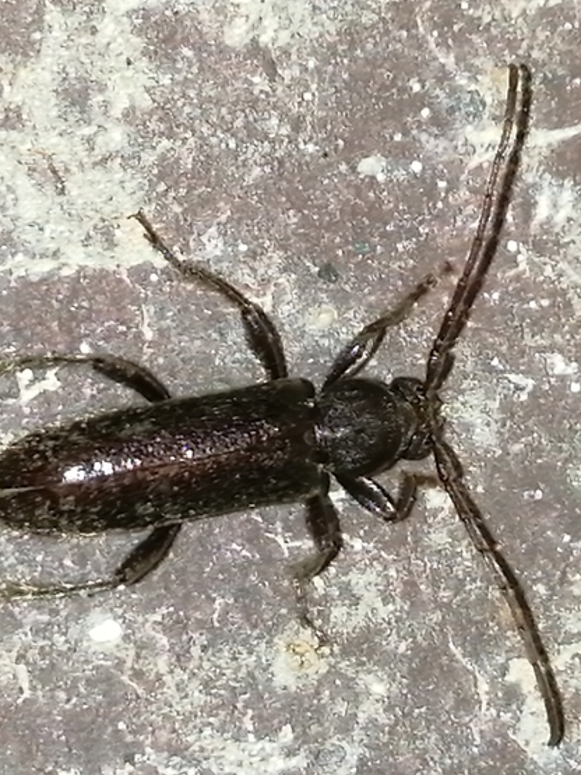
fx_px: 3582
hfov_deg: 9.3
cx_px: 379
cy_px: 413
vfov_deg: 12.3
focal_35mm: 160
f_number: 1.8
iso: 100
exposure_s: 1/33.3
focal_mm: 3.46
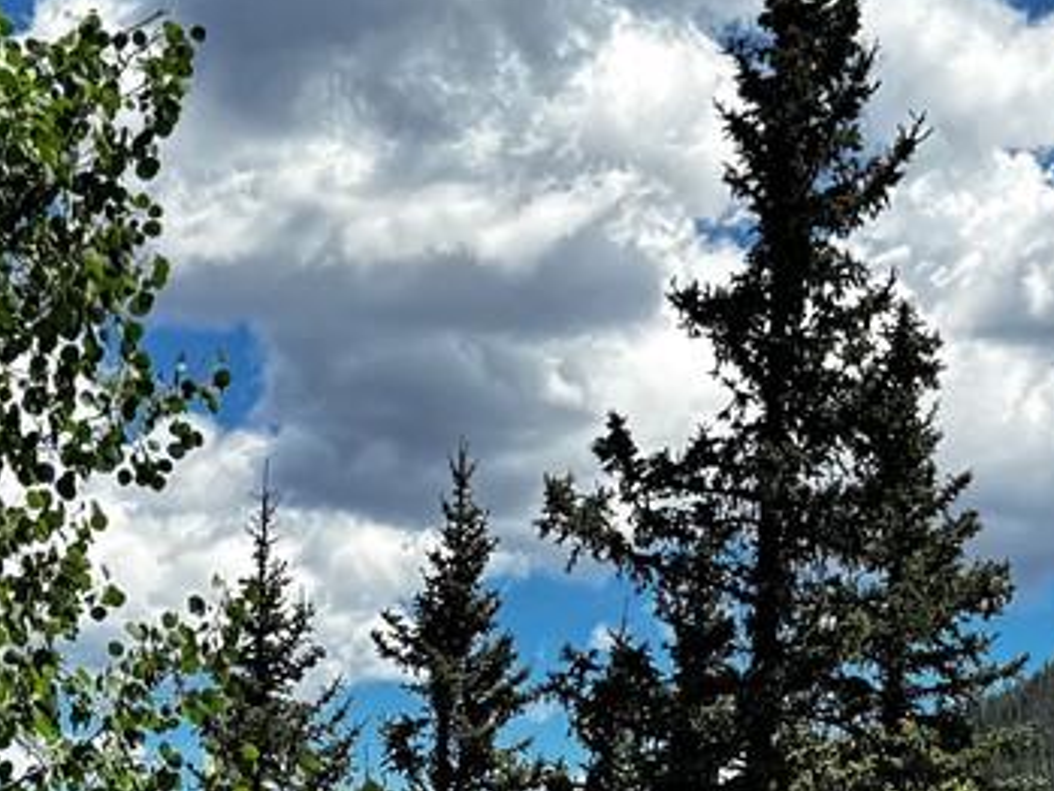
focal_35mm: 110
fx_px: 3350
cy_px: 966
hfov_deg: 17.7
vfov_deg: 13.1
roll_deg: -0.5
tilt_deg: +1.7
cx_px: 906
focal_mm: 6.76
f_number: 1.78
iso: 80
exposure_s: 1/2959
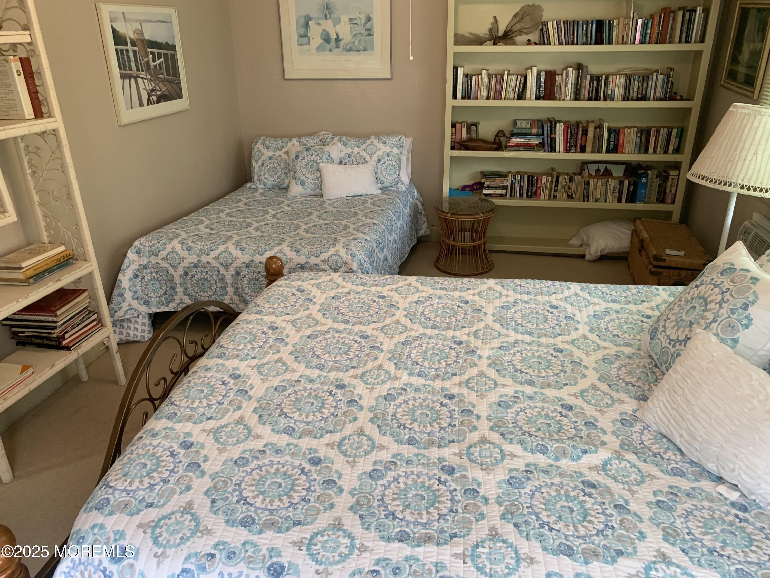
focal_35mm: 26
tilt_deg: -24.5
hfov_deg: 67.3
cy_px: 289
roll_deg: +1.4
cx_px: 385
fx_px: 578
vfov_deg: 53.1
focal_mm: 4.25
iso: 125
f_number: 1.8
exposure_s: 1/60
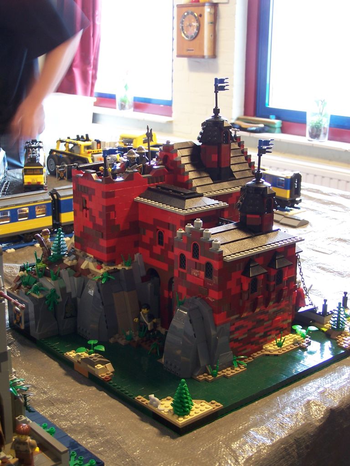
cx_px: 175
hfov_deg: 28.6
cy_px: 233
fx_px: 688
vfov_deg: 37.5
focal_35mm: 51
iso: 80
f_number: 3
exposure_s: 1/3
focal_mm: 8.5
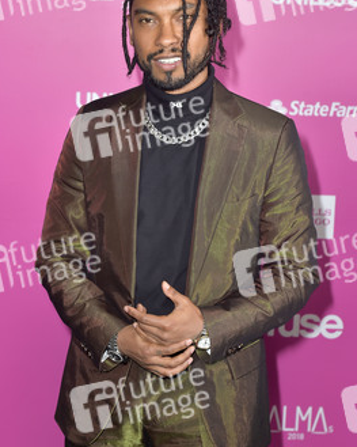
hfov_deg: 19.2
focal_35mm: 80
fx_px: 1057
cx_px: 180
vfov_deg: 23.8
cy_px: 197
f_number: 6.3
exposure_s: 1/250
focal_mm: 70
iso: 320
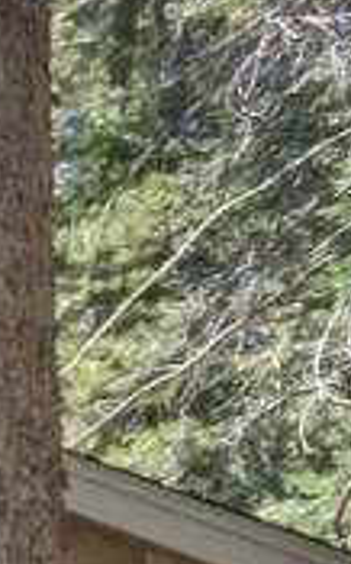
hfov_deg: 4.9
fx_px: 2148
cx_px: -1887
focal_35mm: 140
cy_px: 844
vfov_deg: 14.0
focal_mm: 16
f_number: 8
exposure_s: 1/125
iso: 250
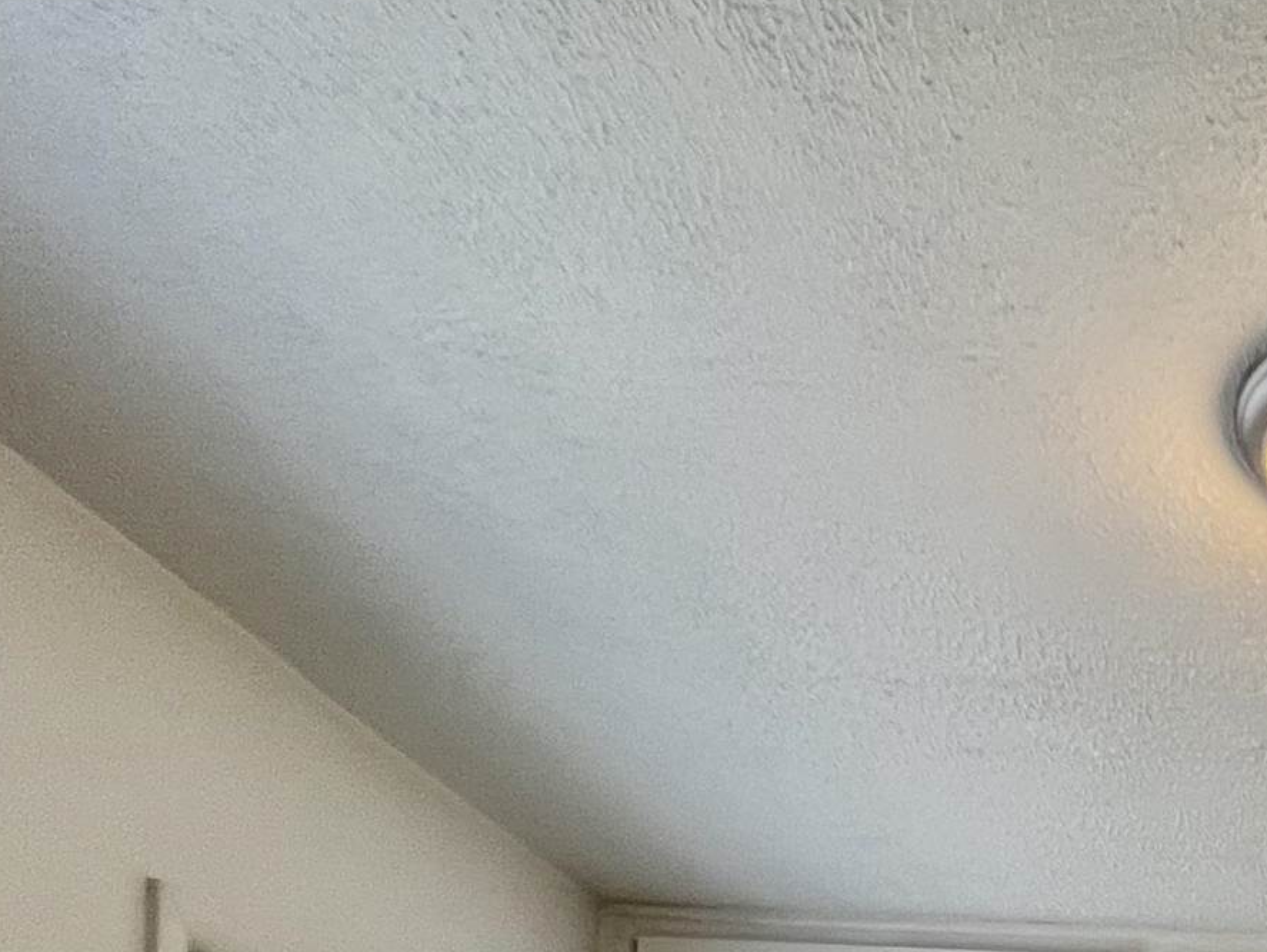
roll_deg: -1.1
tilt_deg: -0.5
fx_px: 1648
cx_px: 1608
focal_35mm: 45
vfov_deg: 22.6
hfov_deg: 32.6
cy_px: 1604
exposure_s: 1/120
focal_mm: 1.57
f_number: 1.8
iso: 200
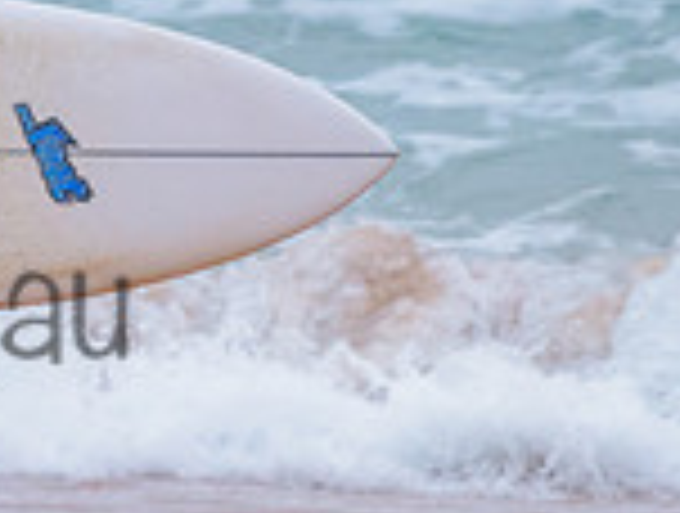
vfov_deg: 0.9
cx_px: -242
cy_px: 62
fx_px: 31132
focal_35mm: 1581
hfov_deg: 1.3
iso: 1600
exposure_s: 1/2000
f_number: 5.6
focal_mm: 350
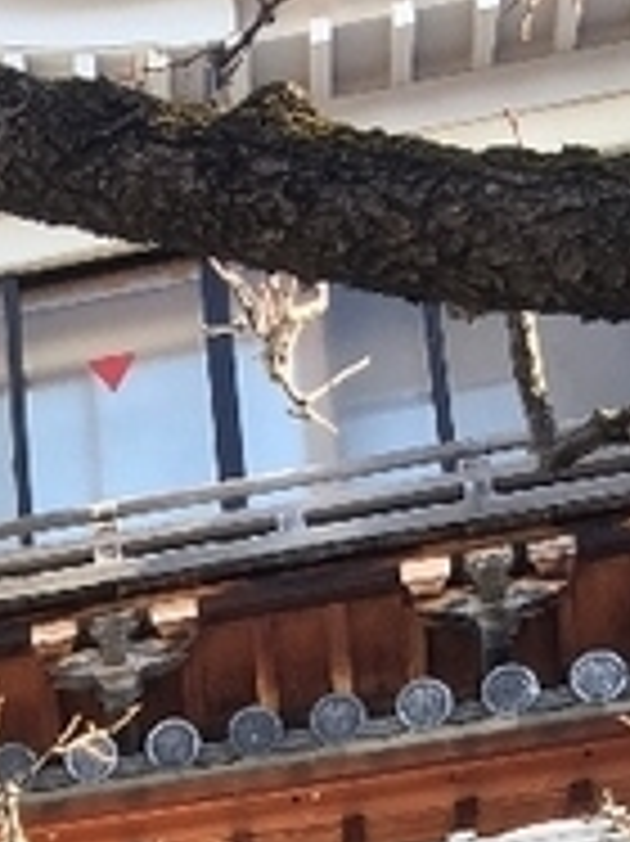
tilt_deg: +19.3
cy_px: 1517
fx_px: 3012
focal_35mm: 124
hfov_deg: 11.3
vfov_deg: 14.1
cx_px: -432
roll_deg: +1.2
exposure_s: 1/191
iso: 25
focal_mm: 4.15
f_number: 2.2
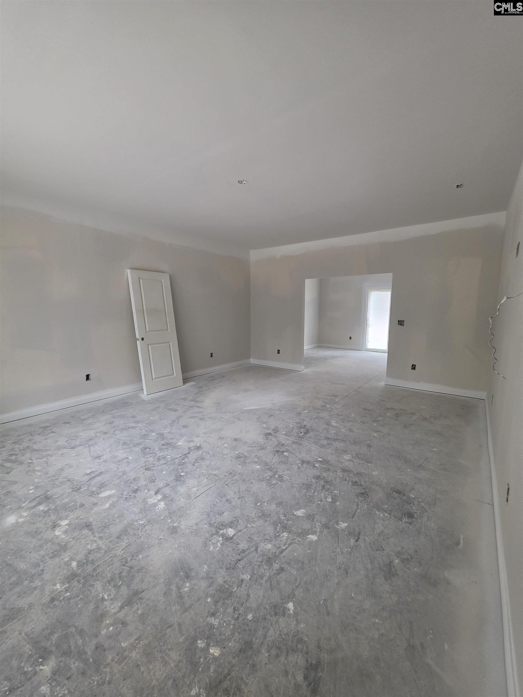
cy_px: 348
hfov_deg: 89.9
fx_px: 262
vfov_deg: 106.2
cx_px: 262
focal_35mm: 13
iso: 200
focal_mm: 2.2
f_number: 1.9
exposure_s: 1/120
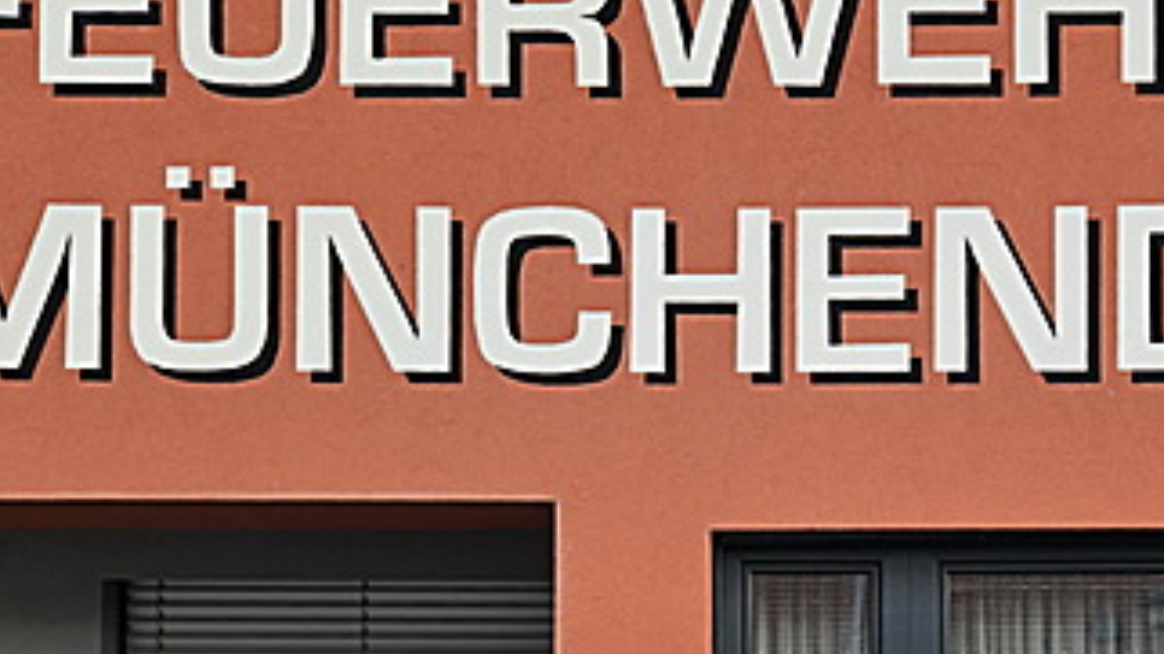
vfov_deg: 23.5
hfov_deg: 42.4
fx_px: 1481
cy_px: 708
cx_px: 763
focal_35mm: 48
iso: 25
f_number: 1.8
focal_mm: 5.4
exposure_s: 1/460
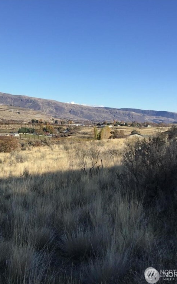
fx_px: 340
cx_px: 19
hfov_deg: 28.1
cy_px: 142
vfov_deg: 45.3
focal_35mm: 44
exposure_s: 1/1164
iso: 25
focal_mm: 3.3
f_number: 2.4
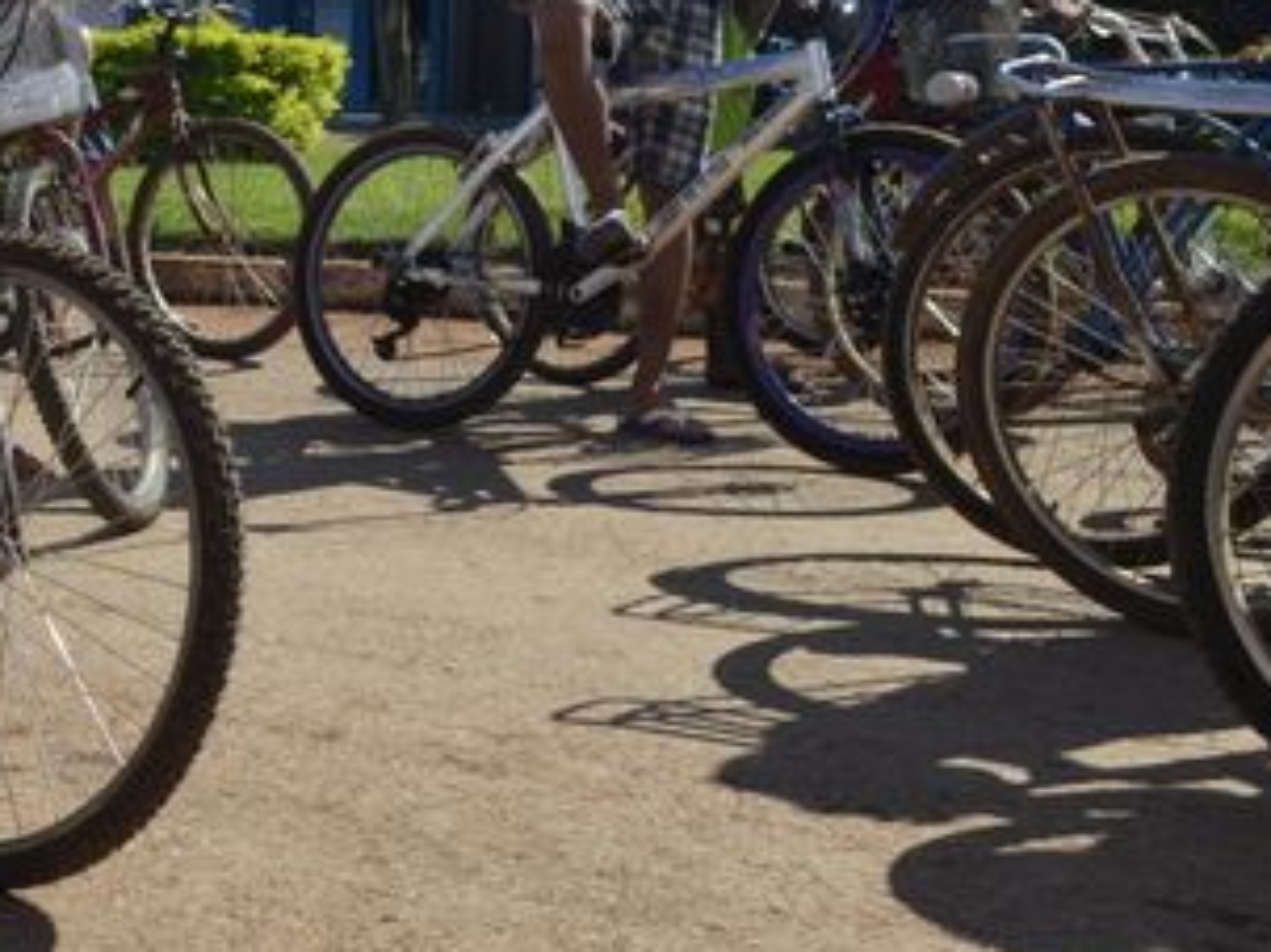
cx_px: -214
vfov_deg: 19.2
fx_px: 2789
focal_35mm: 76
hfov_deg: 23.6
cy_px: 220
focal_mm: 20
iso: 100
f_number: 8
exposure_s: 1/250
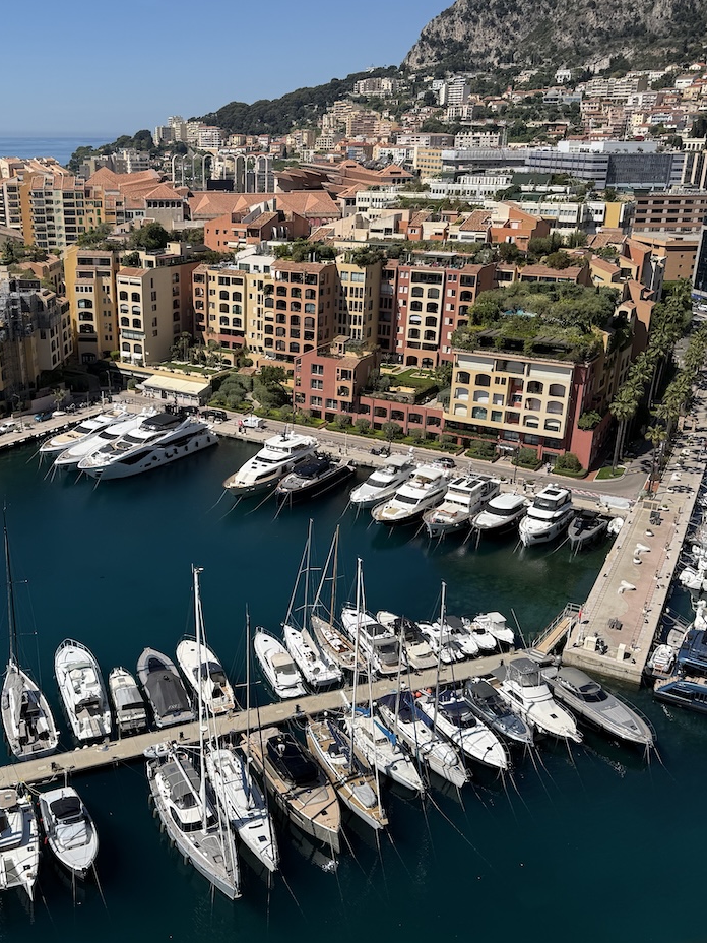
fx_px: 899
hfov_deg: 42.4
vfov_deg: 55.4
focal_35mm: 33
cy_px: 476
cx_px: 236
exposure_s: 1/6173
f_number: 1.78
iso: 80
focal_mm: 6.76
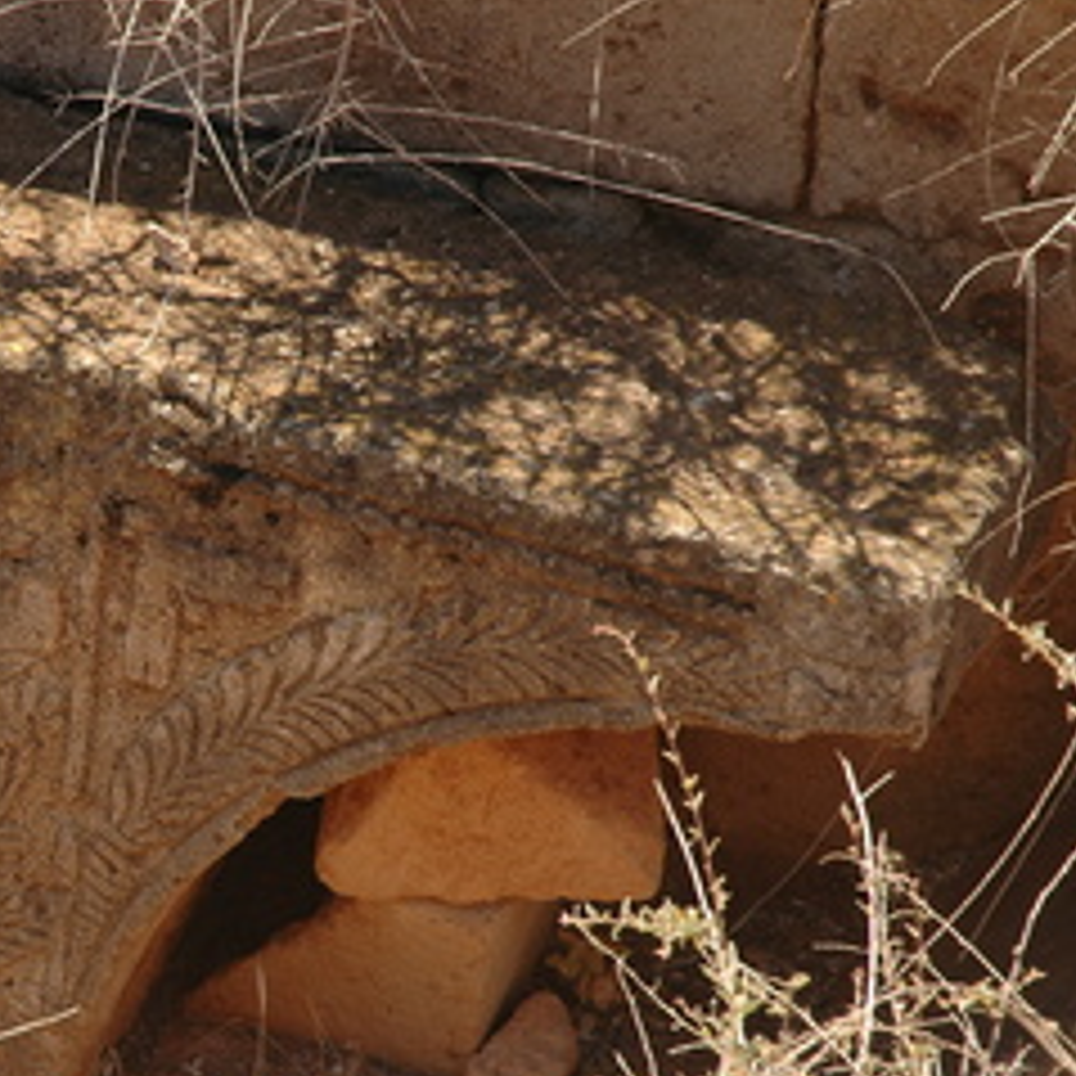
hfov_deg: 10.6
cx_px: 99
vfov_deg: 10.7
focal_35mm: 164
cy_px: 612
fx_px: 5767
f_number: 10
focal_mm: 70
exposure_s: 1/125
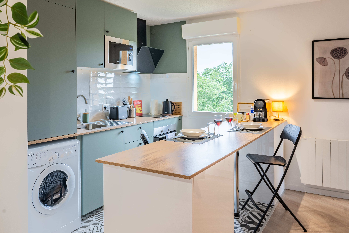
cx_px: 174
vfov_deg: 53.1
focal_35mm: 24
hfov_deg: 73.7
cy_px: 116
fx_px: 233
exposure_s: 1/50
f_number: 8
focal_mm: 24
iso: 64
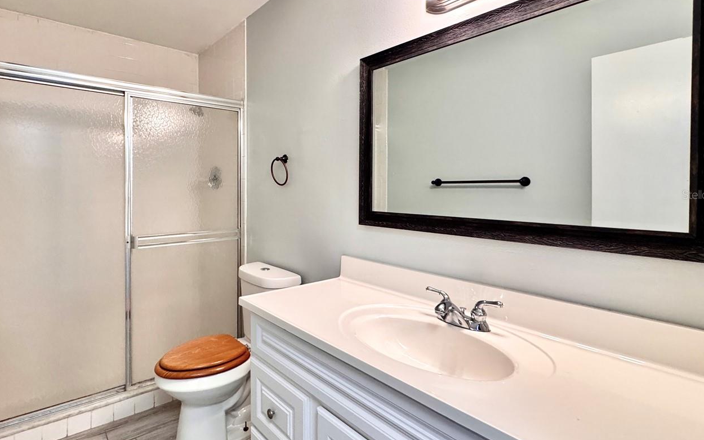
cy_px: 194
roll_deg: -0.8
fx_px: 365
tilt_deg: -2.3
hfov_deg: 87.0
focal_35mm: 19
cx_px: 285
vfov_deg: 62.0
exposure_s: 1/120
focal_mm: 2.22
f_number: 2.2
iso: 320
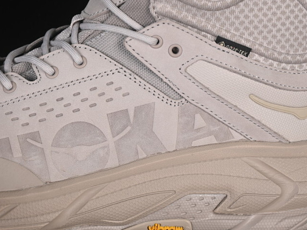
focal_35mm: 91
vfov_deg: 16.2
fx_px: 807
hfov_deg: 21.5
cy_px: 119
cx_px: 137
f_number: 7.1
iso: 160
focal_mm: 50
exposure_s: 1/80
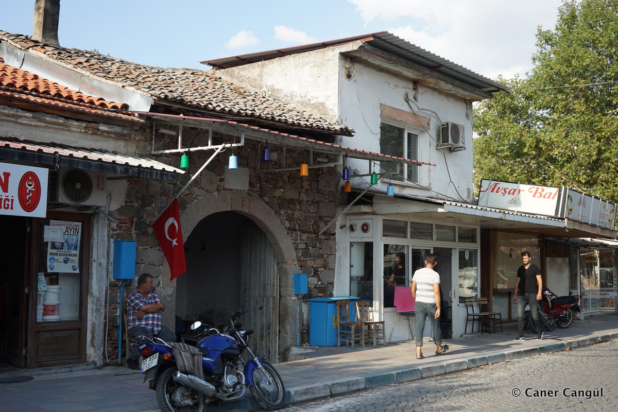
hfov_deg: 46.4
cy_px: 206
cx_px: 309
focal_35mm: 42
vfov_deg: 31.9
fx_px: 721
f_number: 7.1
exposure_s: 1/125
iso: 100
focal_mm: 42
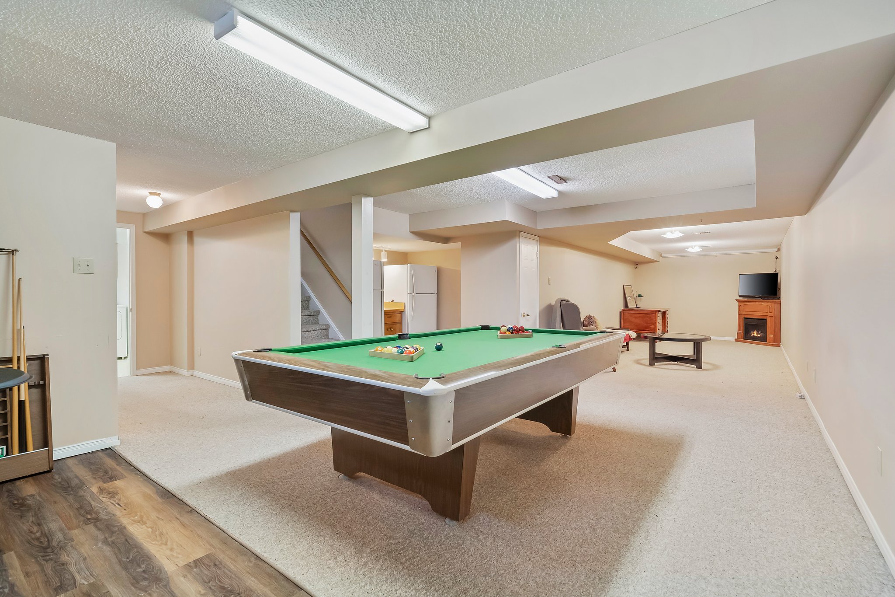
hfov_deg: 96.7
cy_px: 298
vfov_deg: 73.7
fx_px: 398
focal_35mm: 16
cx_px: 448
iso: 1600
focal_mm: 16
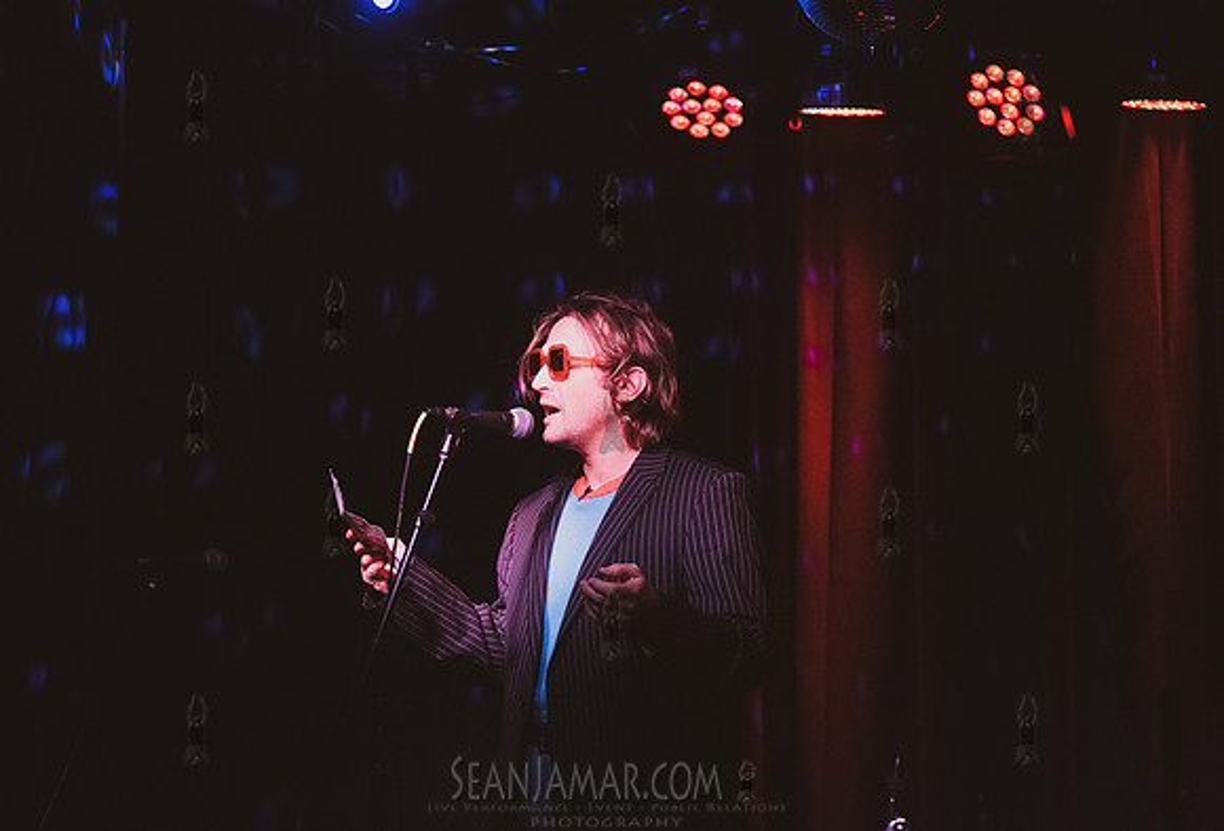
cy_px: 396
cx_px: 572
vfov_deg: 13.1
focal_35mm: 106
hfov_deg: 19.2
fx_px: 3621
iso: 8000
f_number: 2.8
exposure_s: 1/400
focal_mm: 100
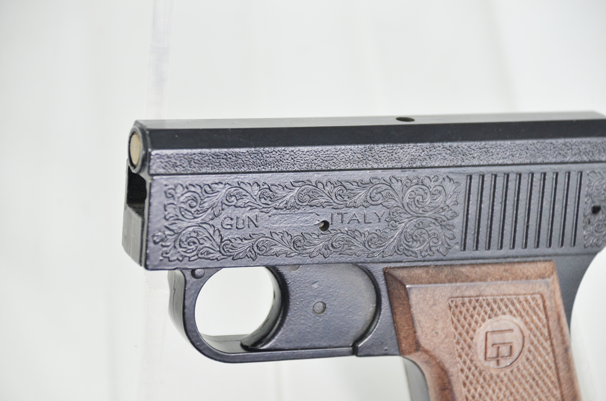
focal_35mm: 180
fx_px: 3024
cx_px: 303
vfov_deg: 7.6
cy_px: 200
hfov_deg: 11.4
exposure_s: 1/250
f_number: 5.6
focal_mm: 120
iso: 720
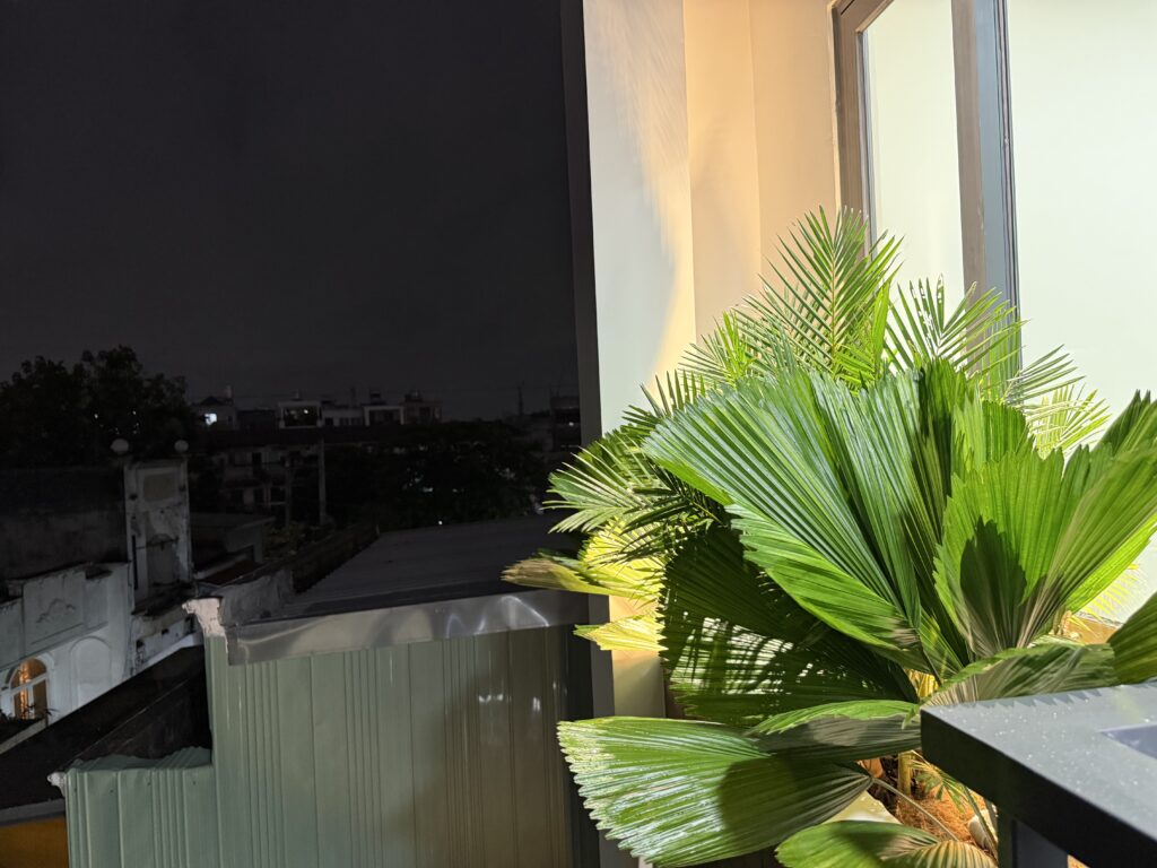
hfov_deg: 71.6
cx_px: 578
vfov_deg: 56.8
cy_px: 434
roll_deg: +2.5
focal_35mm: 24
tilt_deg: -0.7
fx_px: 802
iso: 500
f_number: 1.78
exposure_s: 1/50
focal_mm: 6.76
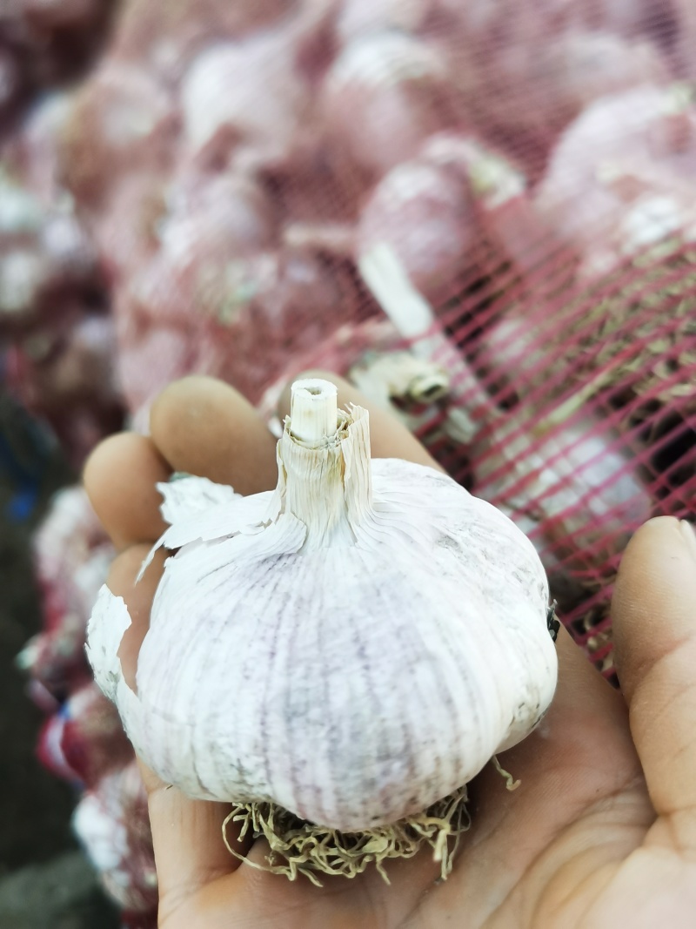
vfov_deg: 50.1
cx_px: 348
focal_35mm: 37
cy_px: 464
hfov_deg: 38.7
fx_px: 992
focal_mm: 5.56
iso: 250
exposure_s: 1/50
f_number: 1.6
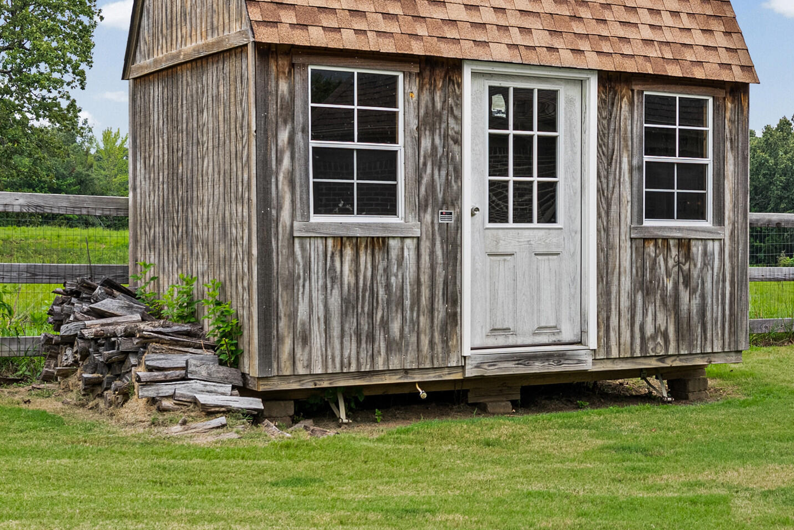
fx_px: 1434
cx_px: 668
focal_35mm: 65
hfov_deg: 30.0
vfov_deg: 20.9
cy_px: 174
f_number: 9
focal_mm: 32
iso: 800
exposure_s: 1/200
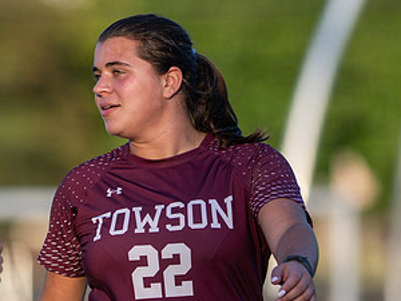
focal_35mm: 958
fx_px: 11098
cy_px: 323
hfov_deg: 2.1
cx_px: 67
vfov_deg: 1.6
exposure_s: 1/1600
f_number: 2.8
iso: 140
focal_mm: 300
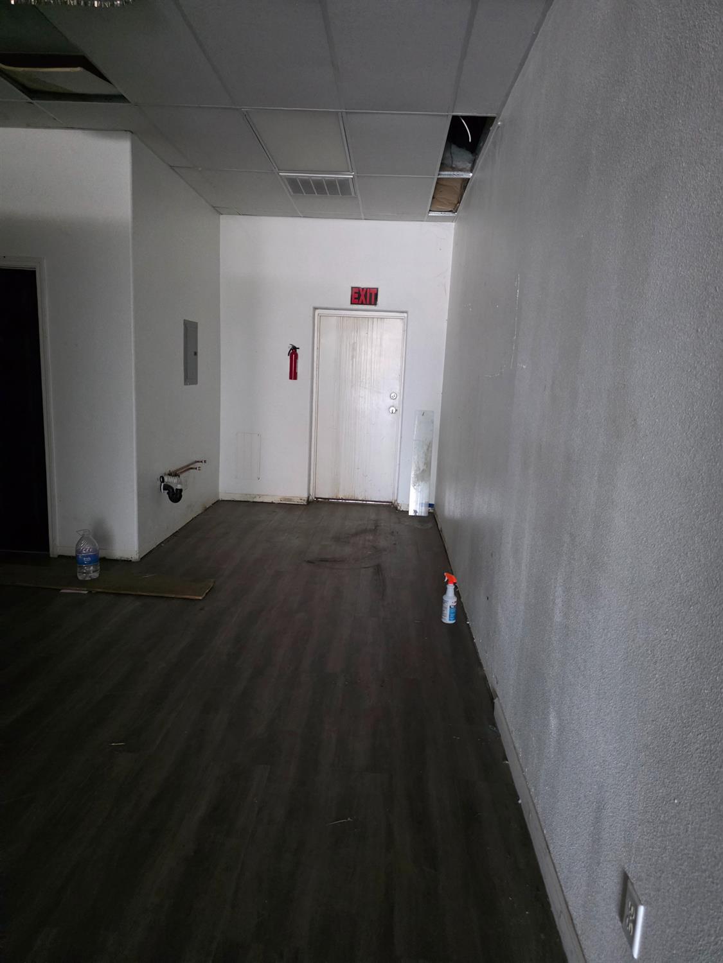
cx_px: 362
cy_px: 482
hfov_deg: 58.9
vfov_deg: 73.9
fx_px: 641
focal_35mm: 23
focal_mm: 6.3
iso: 1600
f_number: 1.7
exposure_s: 1/120
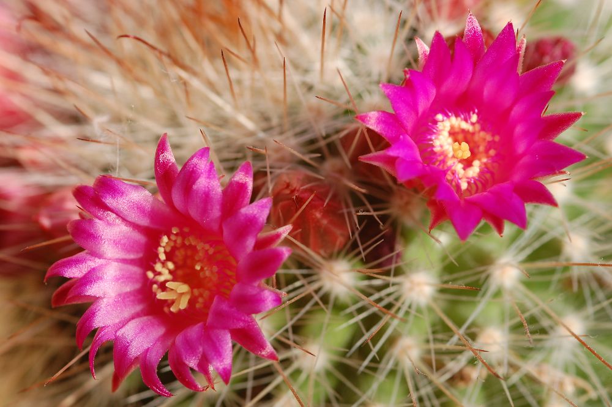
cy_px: 204
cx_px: 306
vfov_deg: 8.7
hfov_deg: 13.1
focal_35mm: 158
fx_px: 2675
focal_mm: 105
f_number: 9
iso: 200
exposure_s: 1/160
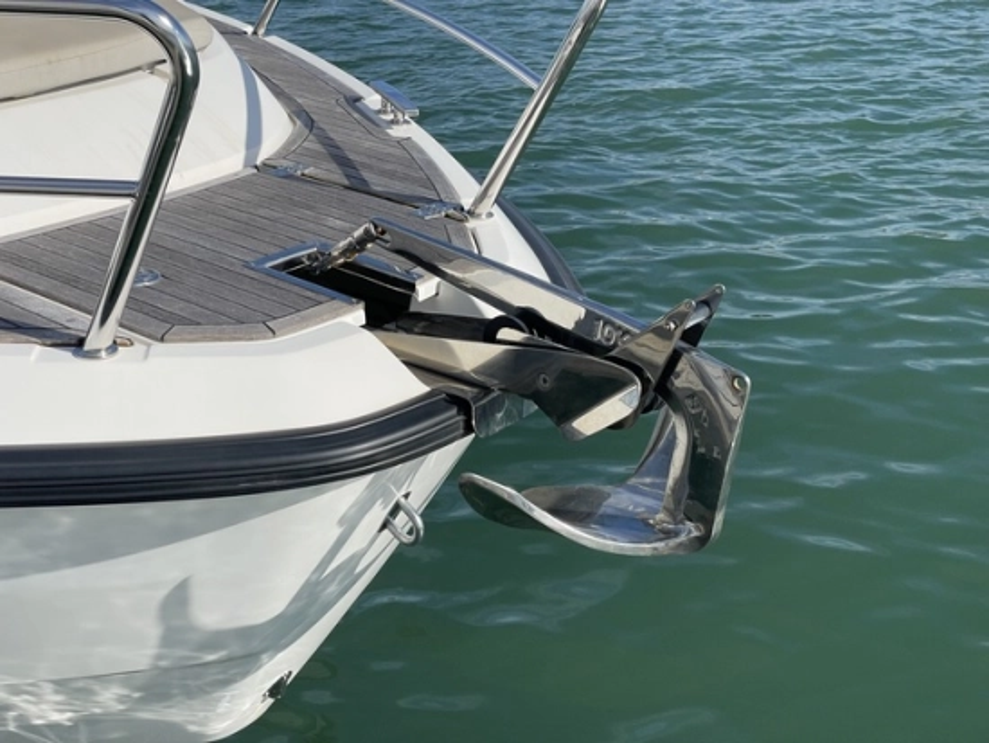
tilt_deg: -21.2
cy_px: 372
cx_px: 494
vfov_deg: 28.1
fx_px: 1486
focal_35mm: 52
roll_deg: +2.3
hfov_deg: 36.8
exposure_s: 1/2817
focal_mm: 6
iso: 25
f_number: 2
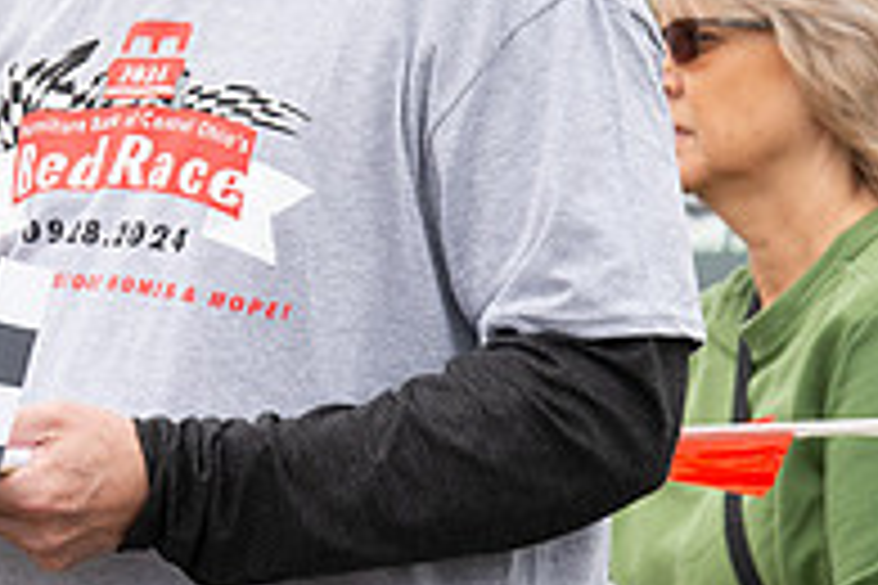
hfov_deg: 4.2
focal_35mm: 491
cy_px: 29
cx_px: 108
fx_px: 11974
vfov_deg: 2.8
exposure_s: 1/200
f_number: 10
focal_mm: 165
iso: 640
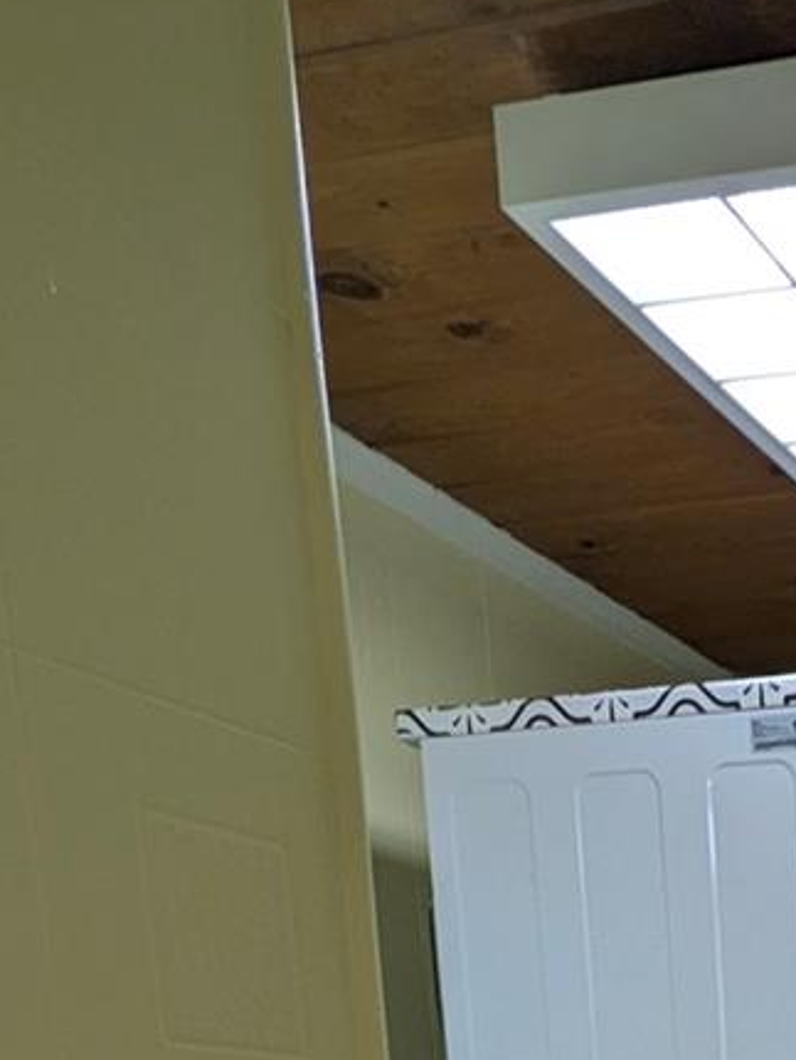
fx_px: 1531
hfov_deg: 22.4
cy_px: 1464
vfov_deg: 28.9
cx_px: 1279
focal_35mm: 50
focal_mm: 1.85
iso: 68
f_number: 2.2
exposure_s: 1/60
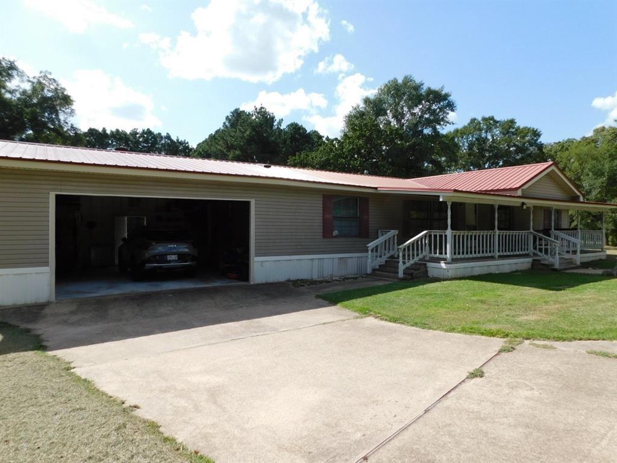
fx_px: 410
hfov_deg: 73.9
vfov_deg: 58.9
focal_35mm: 23
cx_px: 308
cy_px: 232
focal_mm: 4
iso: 125
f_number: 3
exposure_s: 1/1250
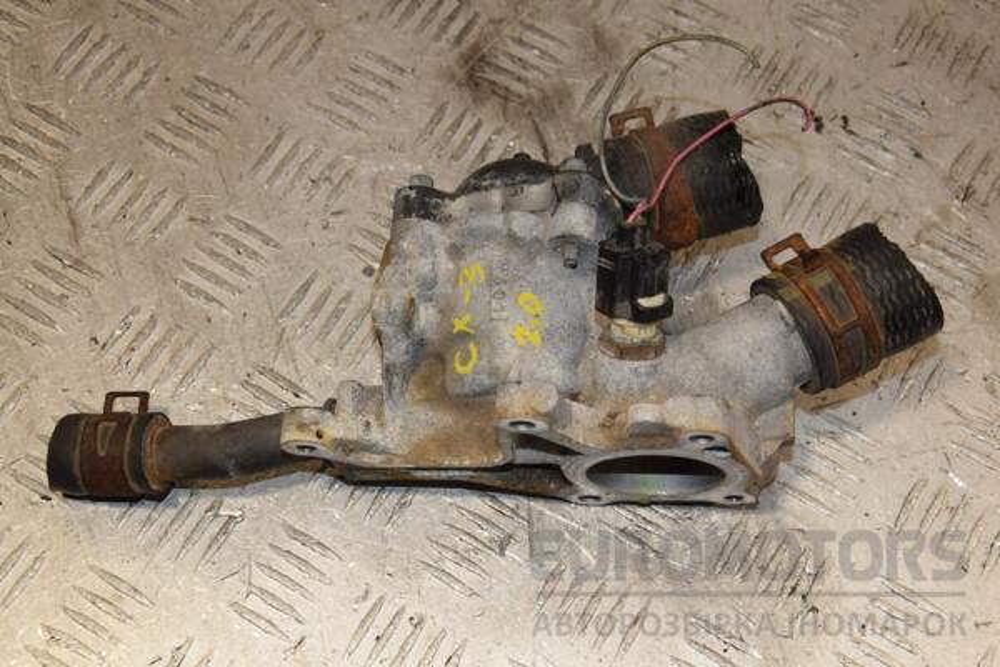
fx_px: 1667
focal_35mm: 60
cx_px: 500
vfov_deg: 22.6
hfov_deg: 33.4
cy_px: 334
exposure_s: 1/200
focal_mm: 40
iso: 800
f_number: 8
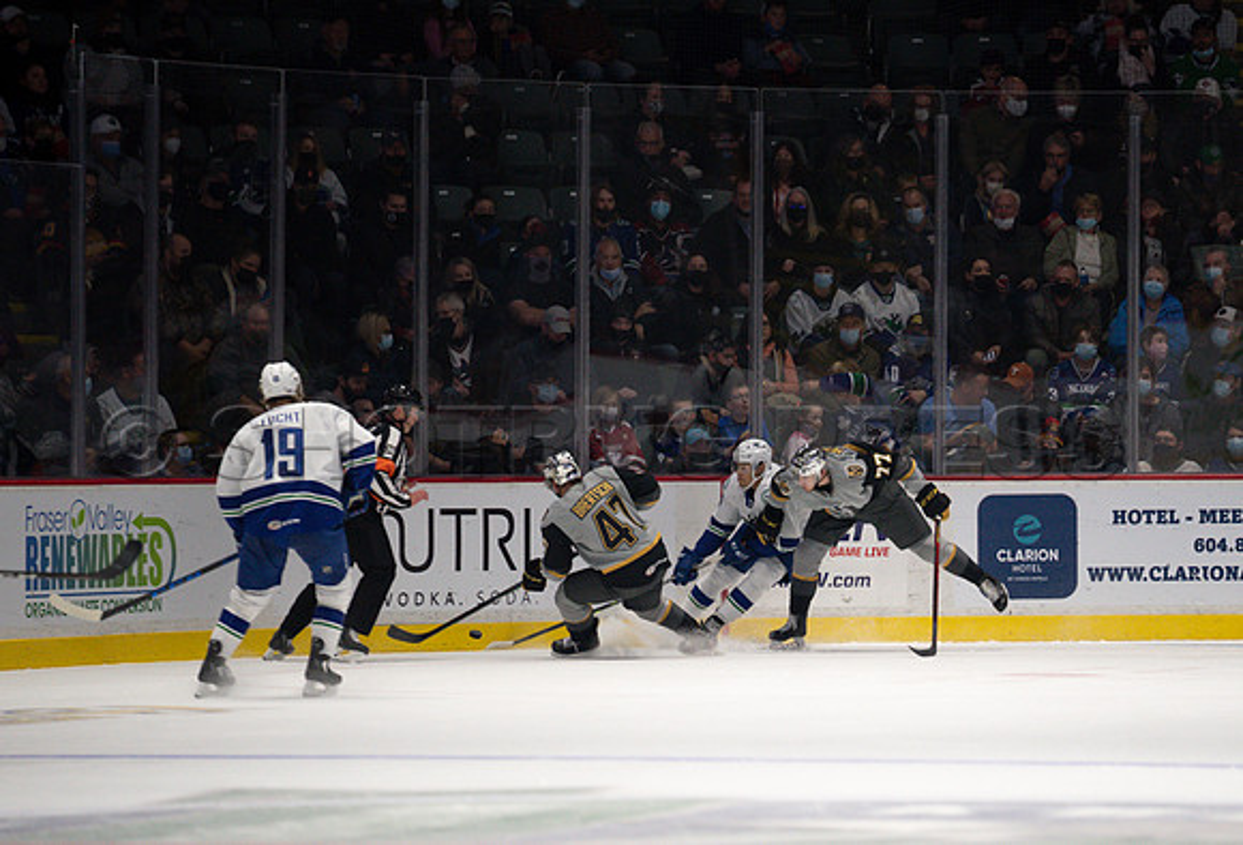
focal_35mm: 275
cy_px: 532
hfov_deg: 7.4
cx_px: 860
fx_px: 9567
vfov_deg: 5.1
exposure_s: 1/1000
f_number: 2.8
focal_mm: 200
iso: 2000
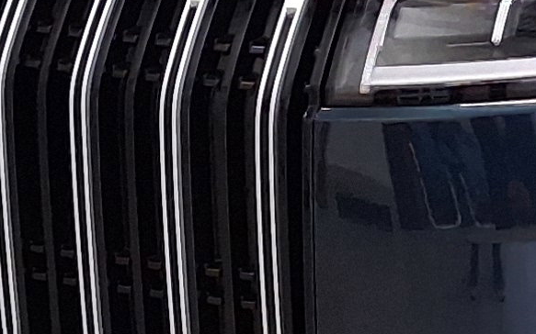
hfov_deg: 10.5
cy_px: -47
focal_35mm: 193
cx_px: 777
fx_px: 2818
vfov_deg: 6.8
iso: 400
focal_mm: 3.98
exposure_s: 1/100
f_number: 1.8
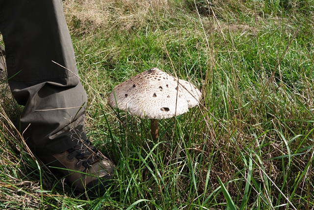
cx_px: 157
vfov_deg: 40.0
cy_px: 105
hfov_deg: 57.2
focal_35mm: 33
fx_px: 288
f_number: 8
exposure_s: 1/160
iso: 100
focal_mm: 12.04
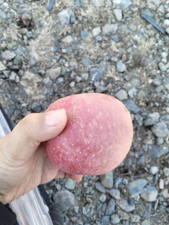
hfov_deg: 51.3
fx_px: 176
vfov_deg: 65.3
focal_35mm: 27
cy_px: 112
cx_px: 84
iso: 388
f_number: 1.8
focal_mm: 4.05
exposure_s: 1/120
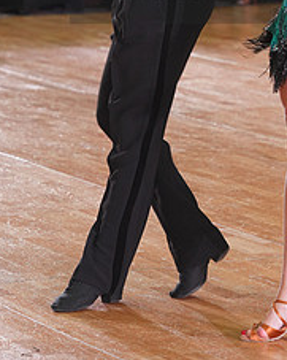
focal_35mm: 240
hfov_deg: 6.4
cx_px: 289
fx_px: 2553
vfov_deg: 8.0
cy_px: -29
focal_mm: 100
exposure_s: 1/200
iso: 1600
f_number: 4
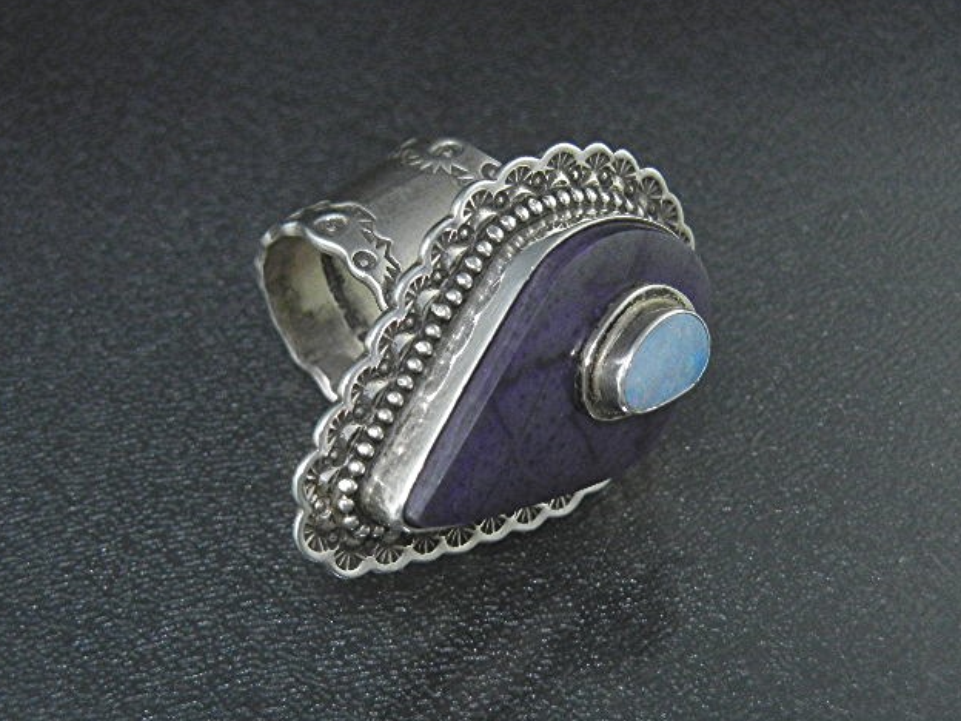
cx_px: 474
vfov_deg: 18.7
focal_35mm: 79
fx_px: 2193
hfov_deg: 24.7
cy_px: 353
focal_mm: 13.9
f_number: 8.6
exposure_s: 1/30
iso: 800
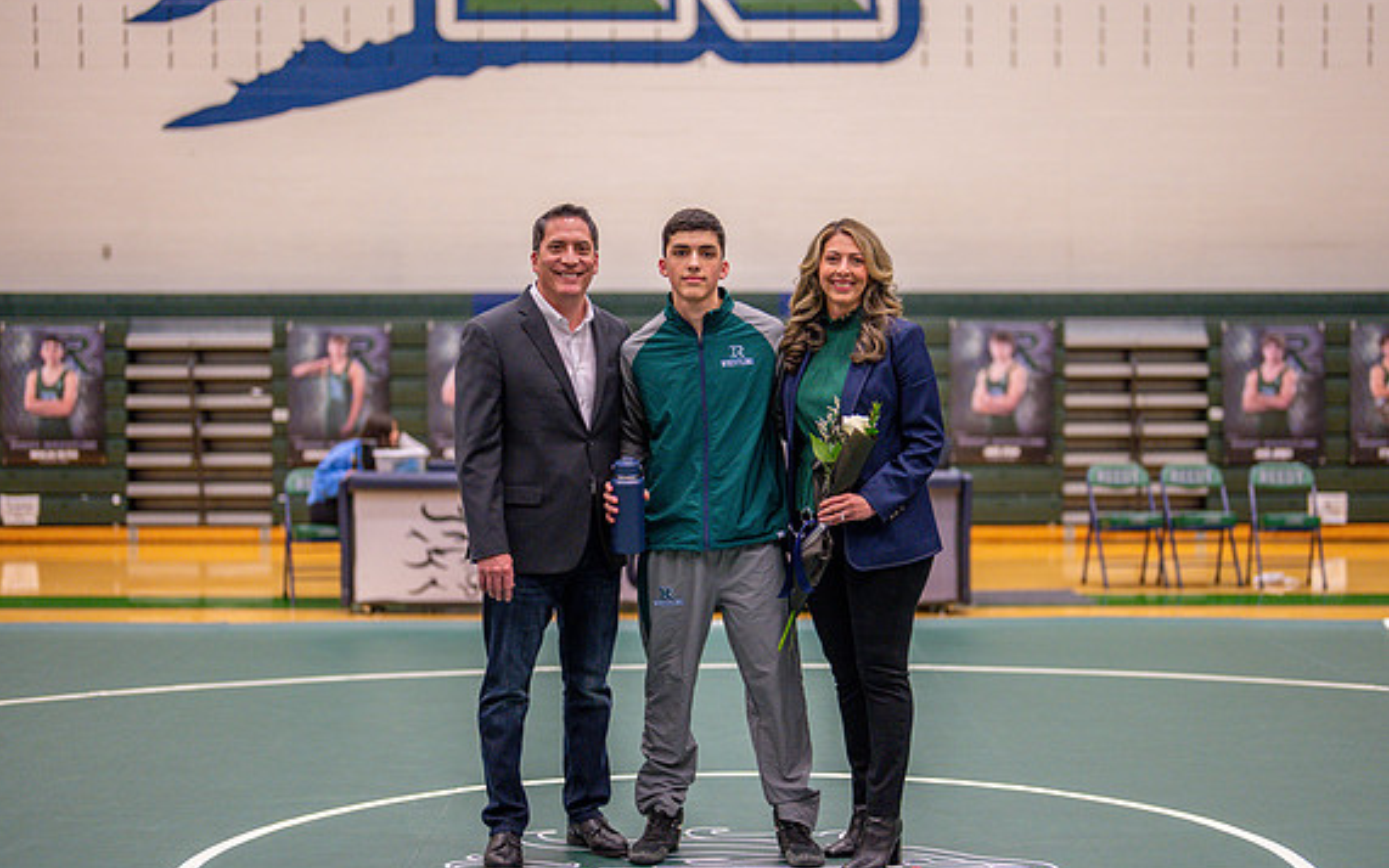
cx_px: 723
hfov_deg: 33.0
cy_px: 465
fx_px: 2347
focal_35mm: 62
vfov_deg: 21.0
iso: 1000
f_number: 1.2
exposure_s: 1/800
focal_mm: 50
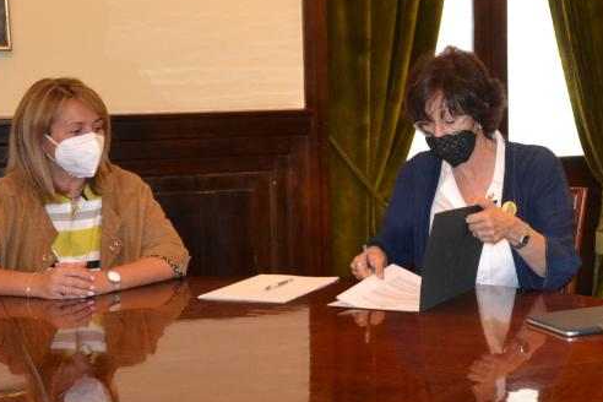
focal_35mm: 78
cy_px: 204
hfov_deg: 25.0
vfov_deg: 17.5
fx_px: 1307
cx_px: 572
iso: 1800
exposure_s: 1/60
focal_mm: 25
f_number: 4
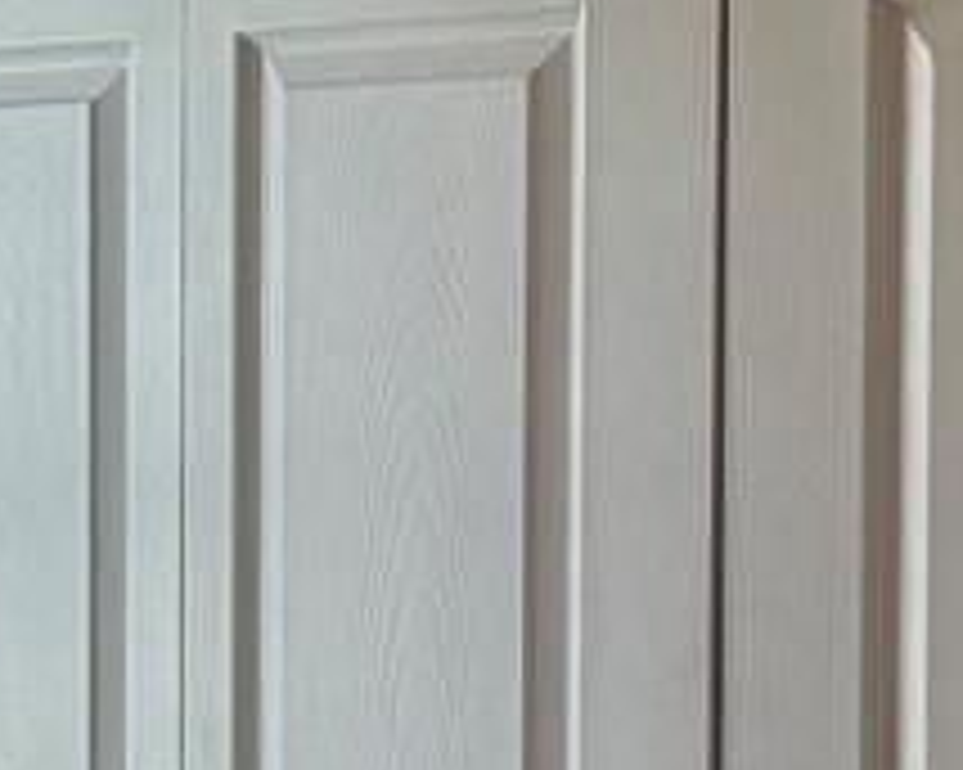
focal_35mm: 175
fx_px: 4985
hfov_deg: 10.4
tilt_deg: -4.6
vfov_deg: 8.8
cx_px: -720
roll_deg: +0.4
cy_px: 680
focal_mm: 6.76
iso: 160
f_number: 1.78
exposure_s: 1/233
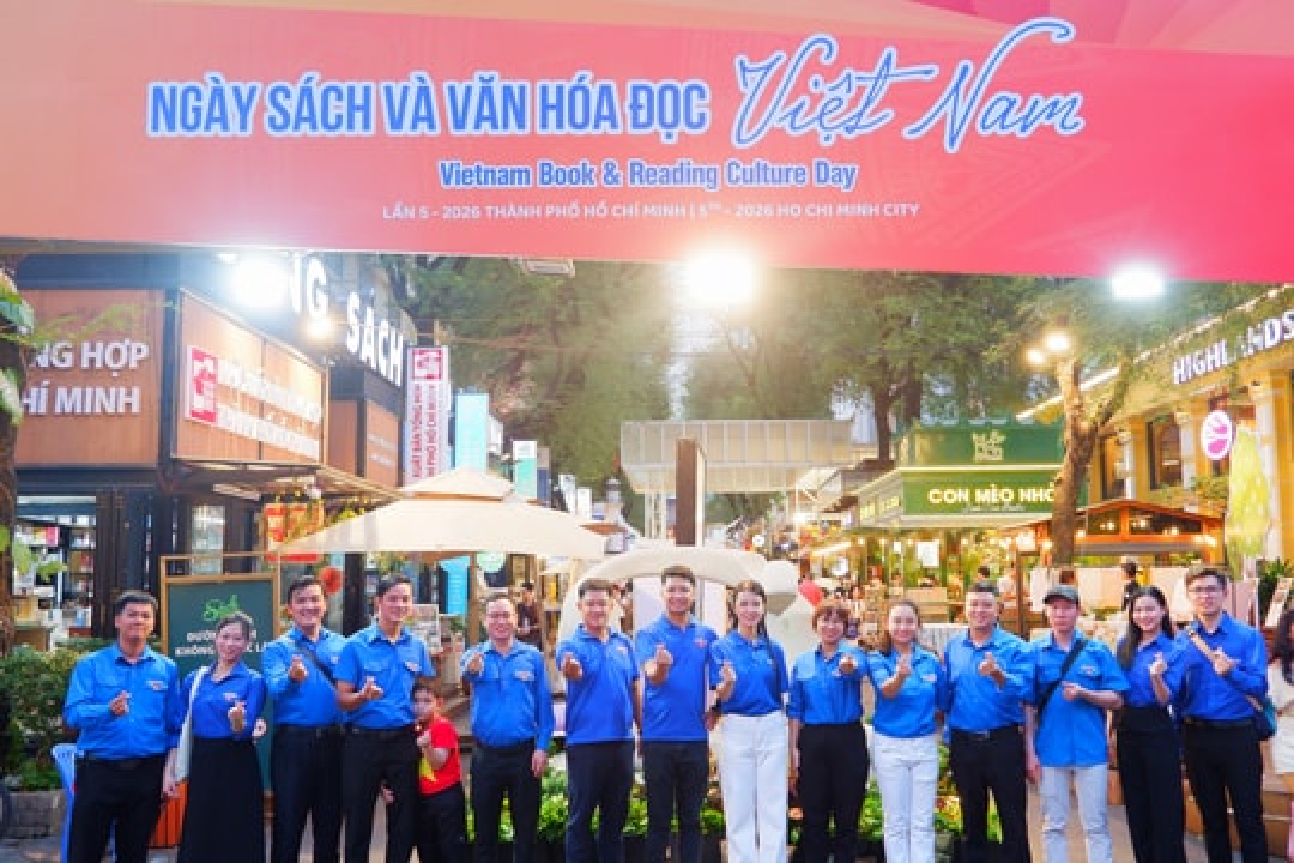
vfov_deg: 49.6
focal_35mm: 26
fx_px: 934
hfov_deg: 69.4
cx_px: 647
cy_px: 432
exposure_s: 1/27
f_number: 4
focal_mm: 17.7
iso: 640
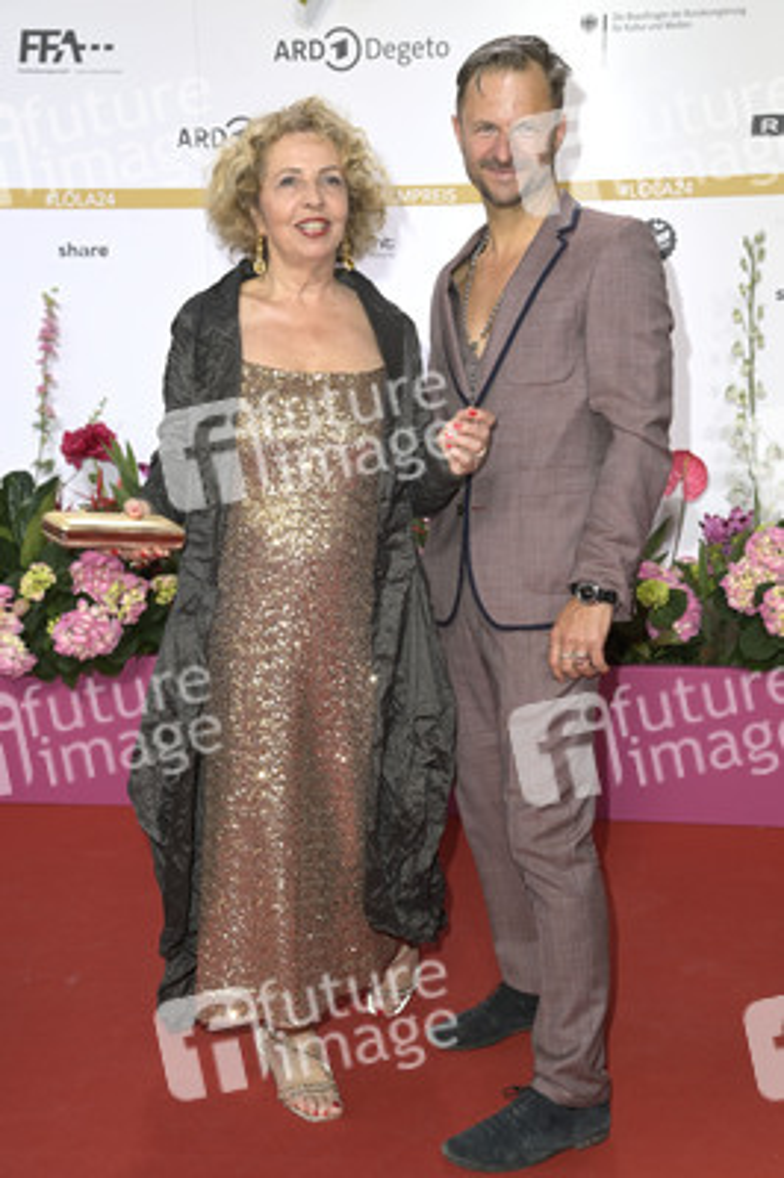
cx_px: 392
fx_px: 1636
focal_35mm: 50
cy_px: 589
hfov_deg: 26.9
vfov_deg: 39.6
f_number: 5.6
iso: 640
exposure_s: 1/250
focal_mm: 50
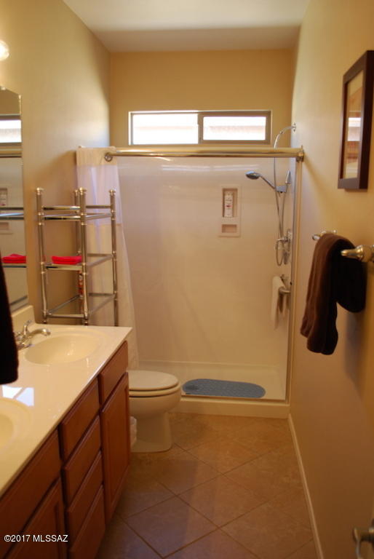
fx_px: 466
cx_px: 187
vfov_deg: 61.9
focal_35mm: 30
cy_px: 280
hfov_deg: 43.7
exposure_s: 1/30
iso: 360
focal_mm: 20
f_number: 3.8
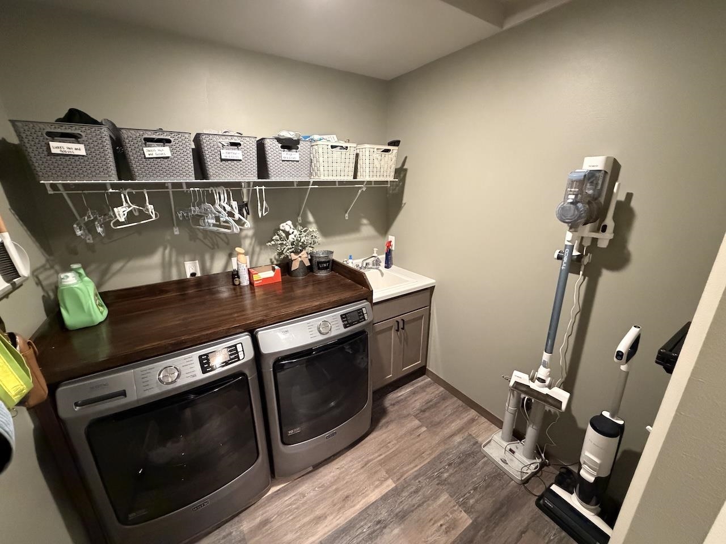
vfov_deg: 85.7
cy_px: 272
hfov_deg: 102.1
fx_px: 294
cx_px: 363
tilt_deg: -18.1
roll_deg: +0.5
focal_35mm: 14
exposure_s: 1/60
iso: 1000
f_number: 2.2
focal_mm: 2.22
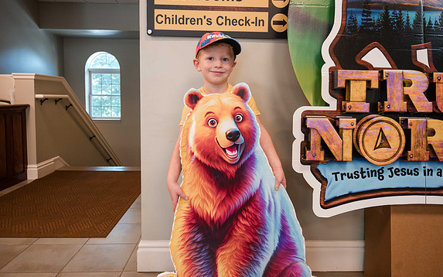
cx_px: 220
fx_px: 314
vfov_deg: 47.5
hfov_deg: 70.4
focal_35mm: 26
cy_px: 125
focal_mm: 23.5
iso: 1100
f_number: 4
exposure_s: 1/125
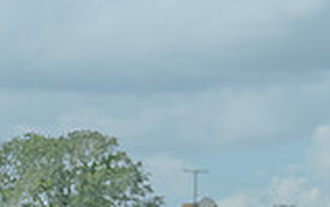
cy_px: 275
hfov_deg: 7.4
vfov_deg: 4.7
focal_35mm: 282
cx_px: 246
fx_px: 2541
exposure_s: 1/320
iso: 100
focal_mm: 98
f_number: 4
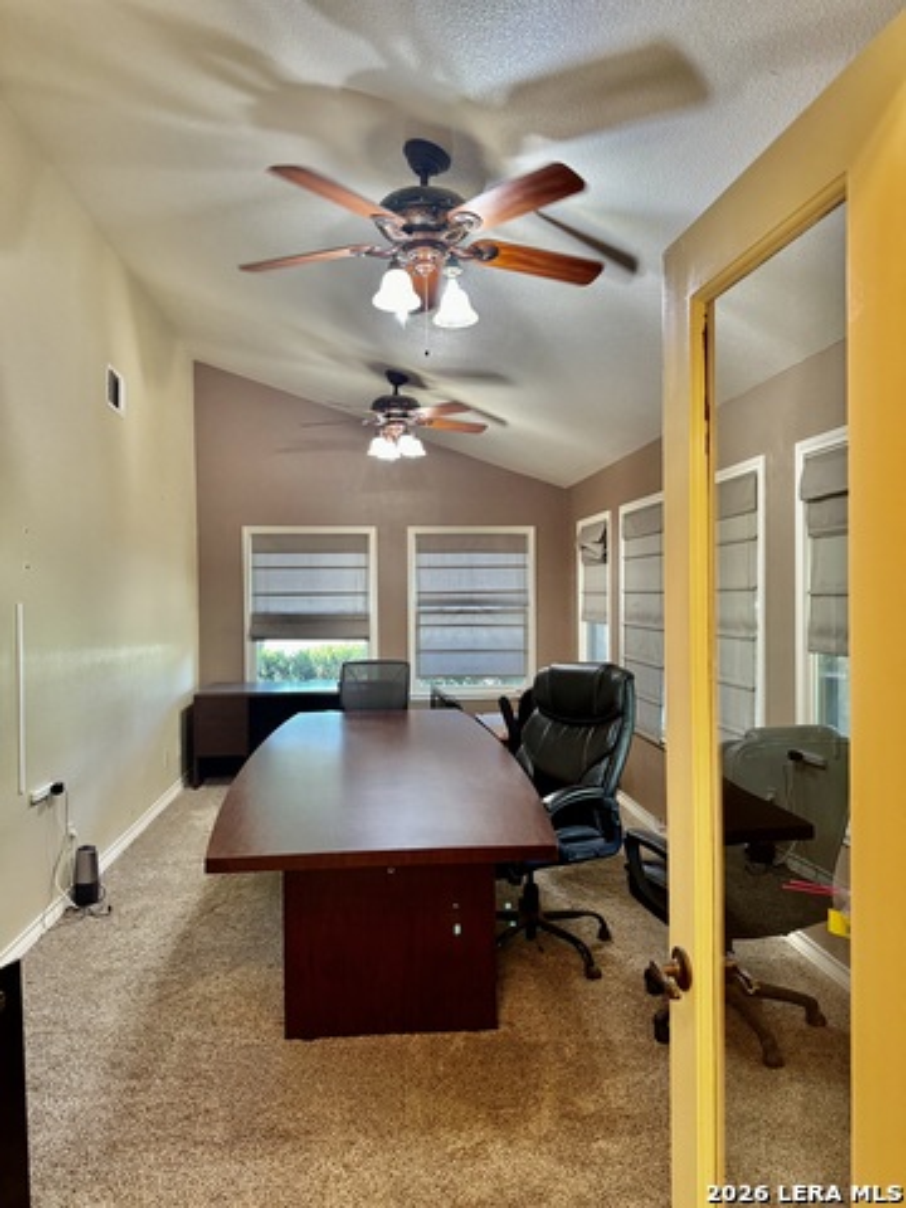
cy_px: 604
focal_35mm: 24
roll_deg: +0.9
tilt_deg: -2.3
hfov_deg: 56.8
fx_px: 838
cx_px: 453
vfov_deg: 71.6
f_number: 1.78
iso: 320
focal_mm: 6.76
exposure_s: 1/60
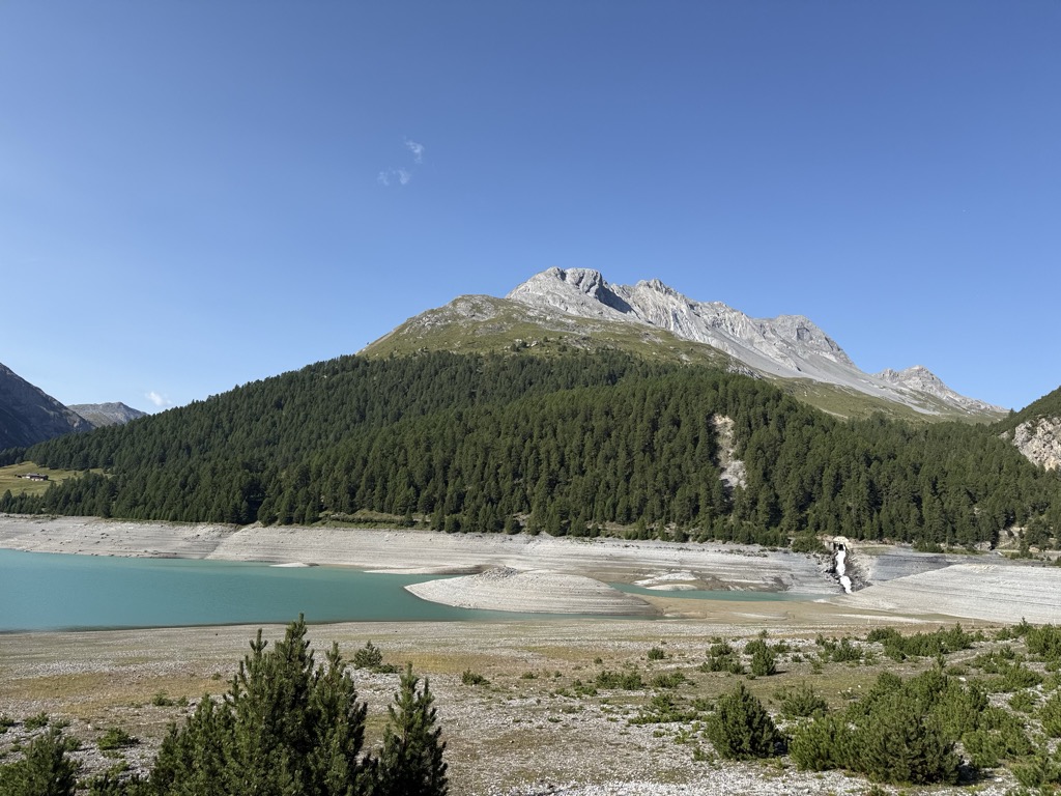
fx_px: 736
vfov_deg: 56.8
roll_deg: -2.9
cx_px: 530
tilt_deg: +9.0
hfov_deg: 71.6
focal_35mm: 24
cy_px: 398
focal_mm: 6.76
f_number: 1.78
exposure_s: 1/3759
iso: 80
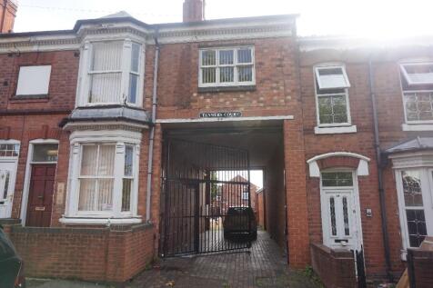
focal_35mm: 24
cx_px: 216
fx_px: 289
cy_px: 144
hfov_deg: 73.8
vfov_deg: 53.1
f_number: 9
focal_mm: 16
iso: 200
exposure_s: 1/100
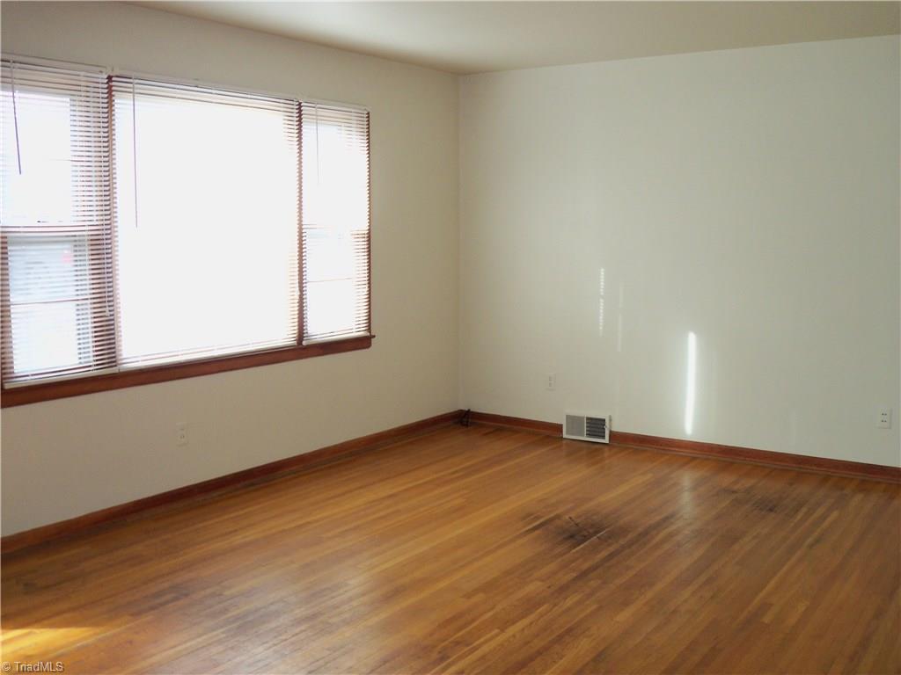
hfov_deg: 54.0
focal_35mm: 34
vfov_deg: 41.8
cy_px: 338
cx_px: 450
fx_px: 885
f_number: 2.9
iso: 160
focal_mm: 5.7
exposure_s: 1/30
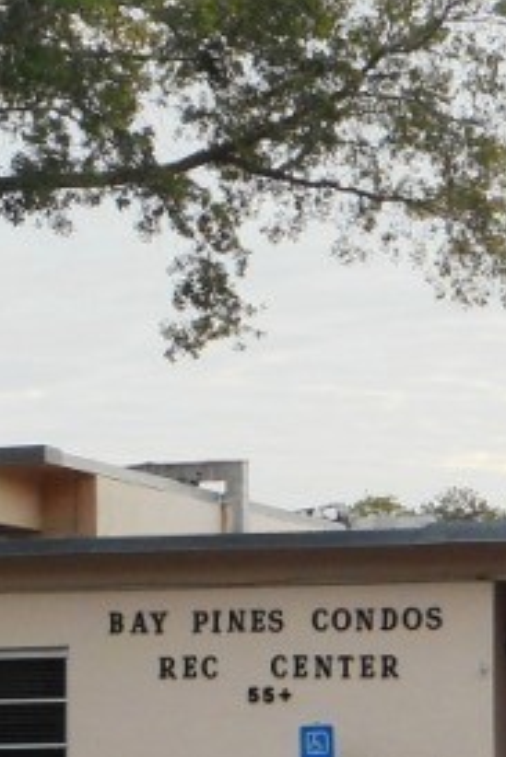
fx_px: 2779
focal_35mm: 132
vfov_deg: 15.5
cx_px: 476
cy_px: 467
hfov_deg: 10.3
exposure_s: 1/100
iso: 80
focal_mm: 6
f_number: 4.2
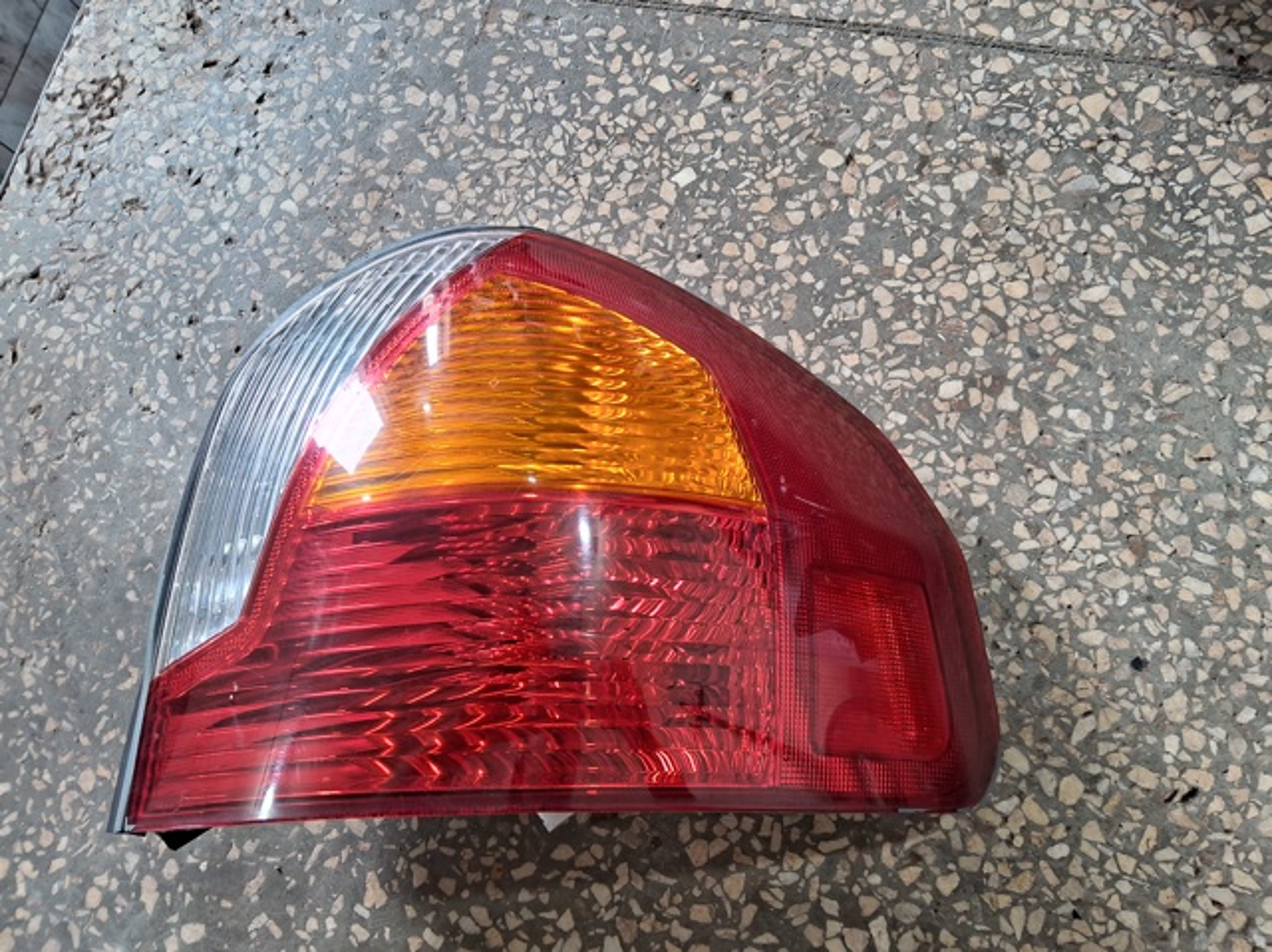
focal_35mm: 26
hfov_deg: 67.3
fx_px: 955
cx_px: 636
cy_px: 476
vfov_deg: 53.0
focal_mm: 3.98
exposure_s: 1/50
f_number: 1.8
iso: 320
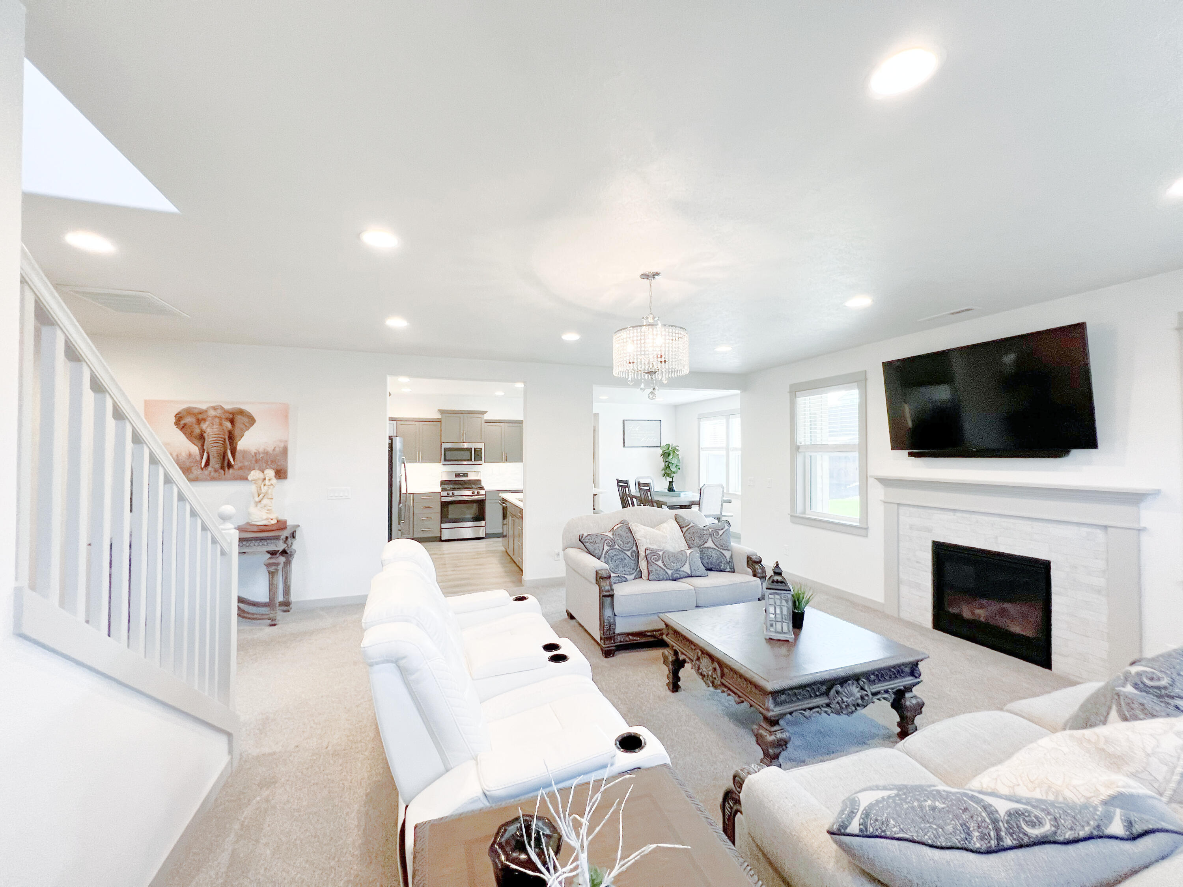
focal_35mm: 13
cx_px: 592
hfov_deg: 106.2
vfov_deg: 89.9
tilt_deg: +0.4
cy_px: 444
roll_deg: -0.2
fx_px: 444
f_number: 1.8
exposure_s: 1/120
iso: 200
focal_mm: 1.57
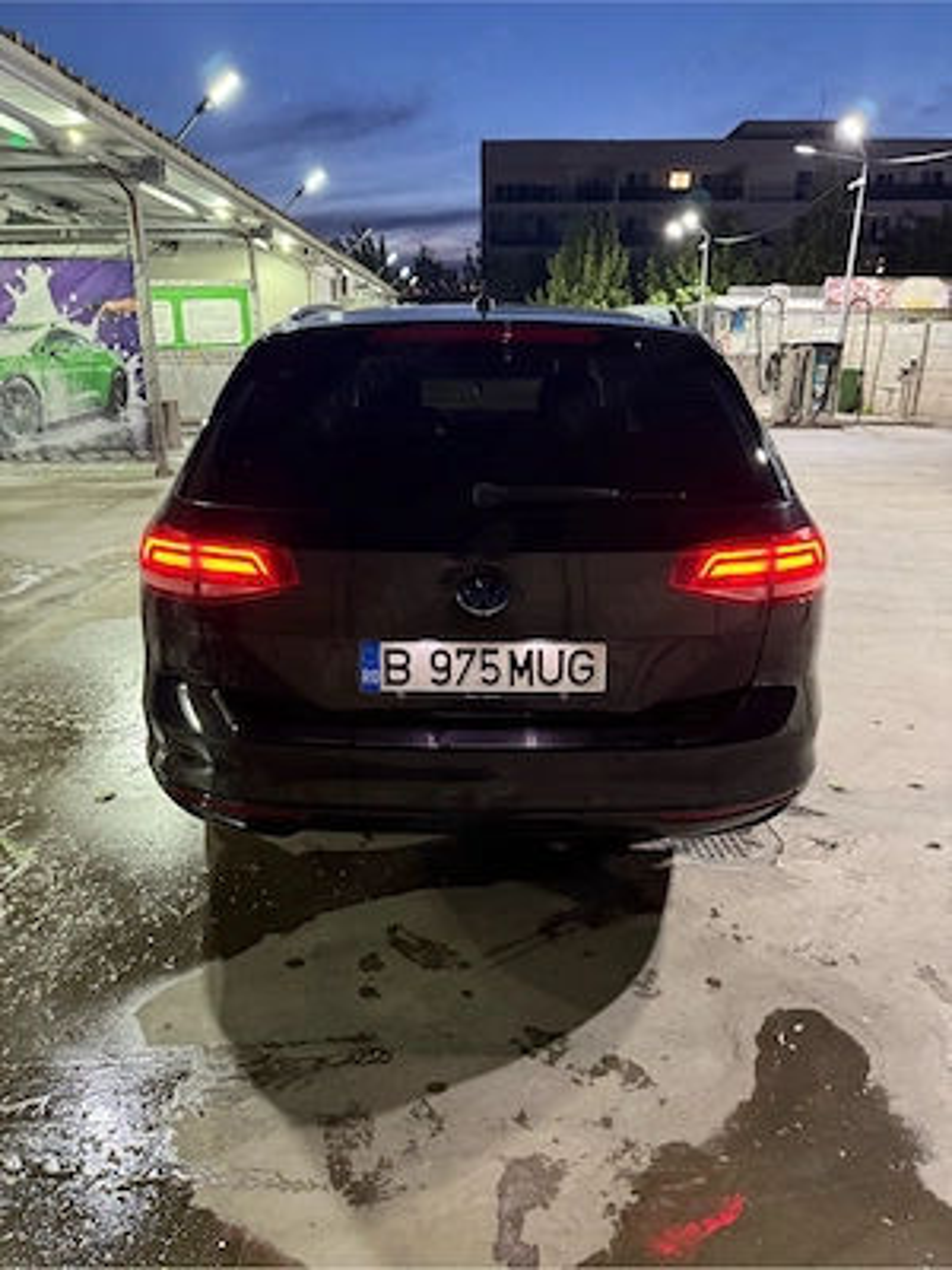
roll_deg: -0.1
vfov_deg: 71.6
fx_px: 880
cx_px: 476
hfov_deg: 56.8
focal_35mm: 24
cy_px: 635
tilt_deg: -18.4
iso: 640
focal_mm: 6.76
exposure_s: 1/33
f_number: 1.78
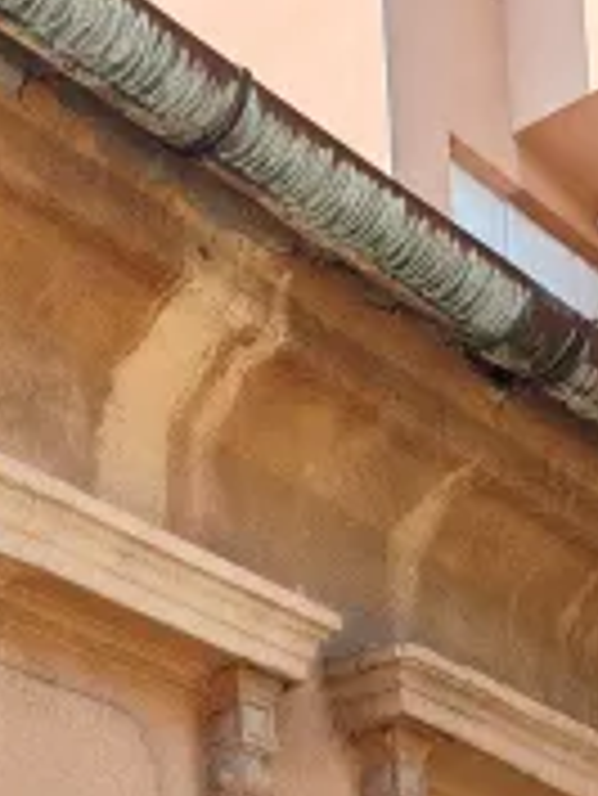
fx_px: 2416
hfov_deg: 14.0
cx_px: 40
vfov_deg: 16.6
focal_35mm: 105
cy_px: 1286
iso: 50
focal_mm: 6.12
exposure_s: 1/270
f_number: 1.9
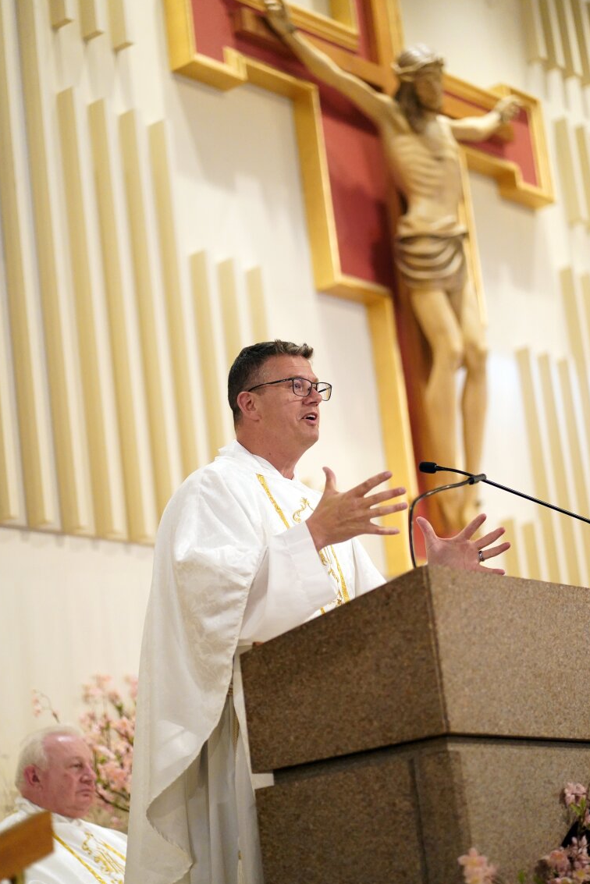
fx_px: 2211
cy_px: 451
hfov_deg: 15.2
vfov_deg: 22.6
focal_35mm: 90
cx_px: 301
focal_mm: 85
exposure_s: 1/320
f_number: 1.8
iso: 6400
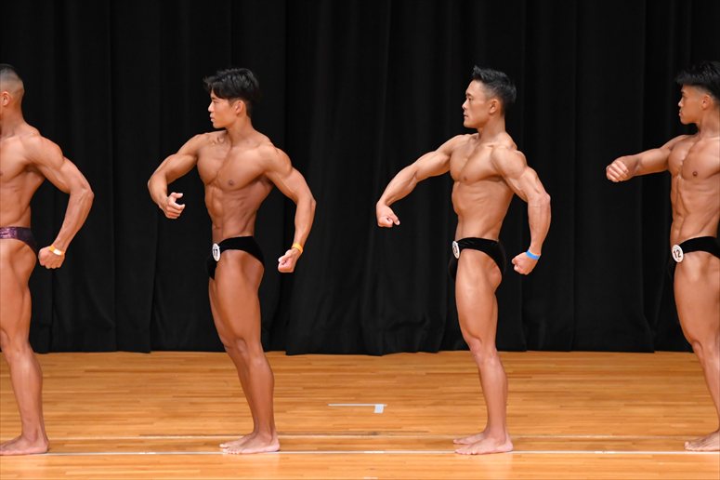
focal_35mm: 270
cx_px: 360
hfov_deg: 7.6
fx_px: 5397
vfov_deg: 5.1
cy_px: 240
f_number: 5.6
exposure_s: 1/400
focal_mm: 180
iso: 4000
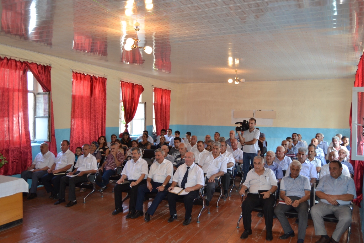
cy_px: 122
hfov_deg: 57.2
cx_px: 182
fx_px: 334
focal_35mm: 33
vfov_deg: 40.0
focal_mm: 22
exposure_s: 1/60
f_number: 3.5
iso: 450
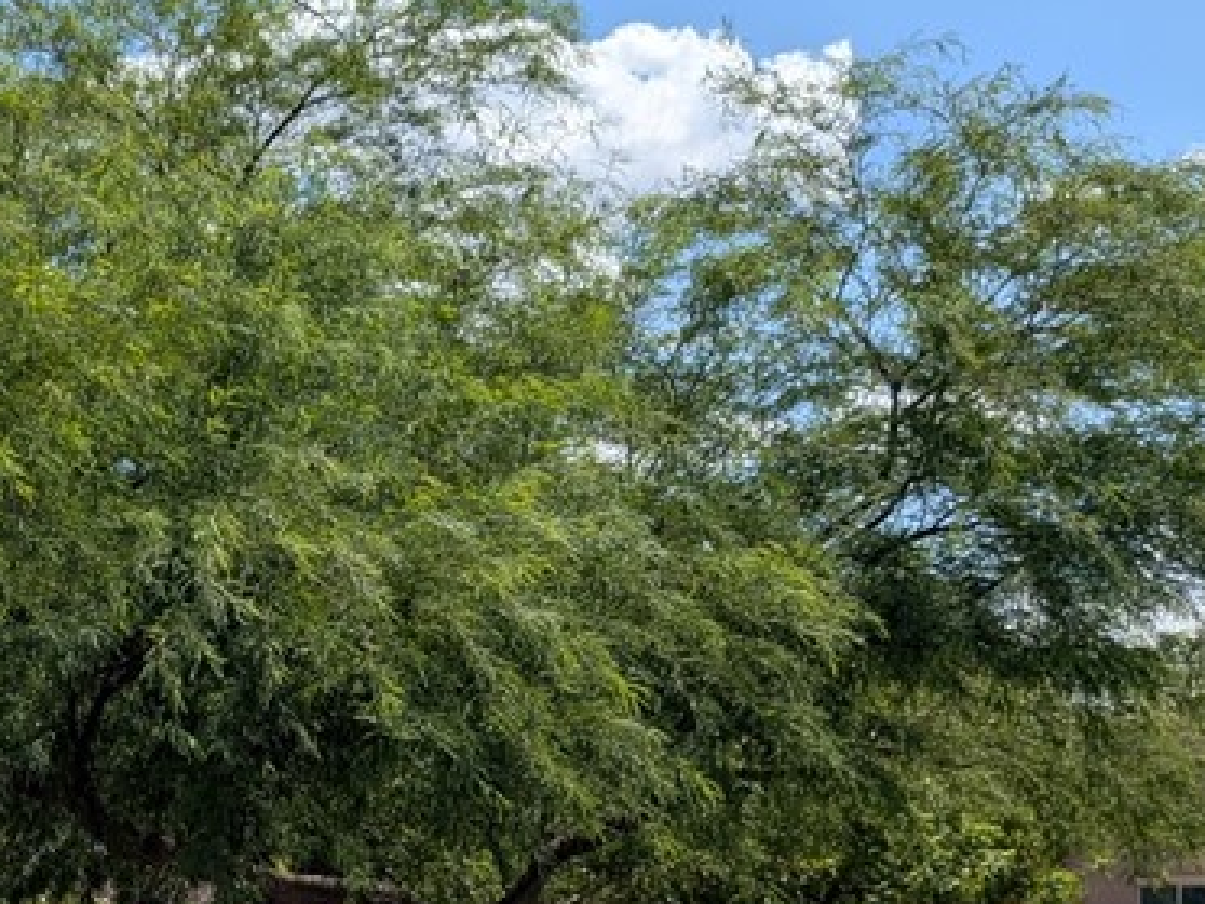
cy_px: 1056
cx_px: -207
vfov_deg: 20.9
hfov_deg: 26.4
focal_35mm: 66
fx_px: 2297
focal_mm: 4.53
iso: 27
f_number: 1.7
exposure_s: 1/1712
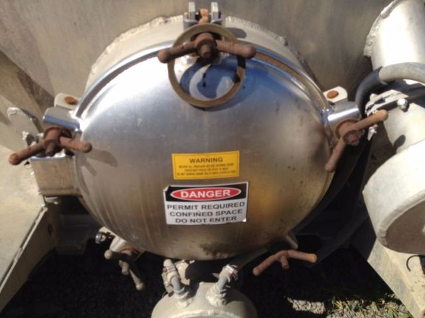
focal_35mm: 35
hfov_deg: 52.6
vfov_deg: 40.7
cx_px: 212
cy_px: 159
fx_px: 430
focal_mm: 4.28
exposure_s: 1/1672
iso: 50
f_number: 2.4
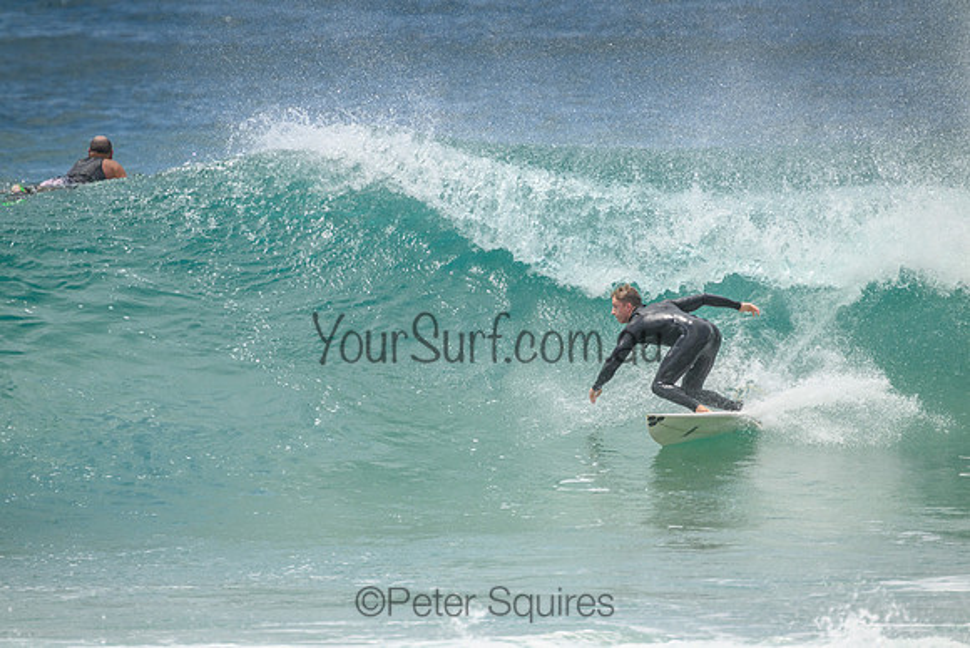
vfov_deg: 1.7
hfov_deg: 2.6
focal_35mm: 800
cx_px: 485
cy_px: 324
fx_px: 21560
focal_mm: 800
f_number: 11
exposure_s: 1/2000
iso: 1100
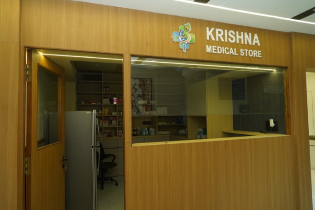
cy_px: 105
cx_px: 158
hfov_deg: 73.8
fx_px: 210
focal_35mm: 24
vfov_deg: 53.1
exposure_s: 1/125
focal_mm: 24
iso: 1250
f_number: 5.6
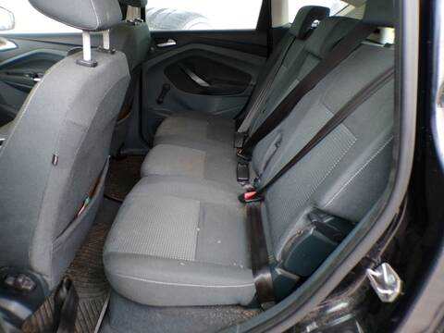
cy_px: 166
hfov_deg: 71.6
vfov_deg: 56.8
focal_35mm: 24
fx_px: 308
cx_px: 222
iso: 200
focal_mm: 4.3
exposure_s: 1/25
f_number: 3
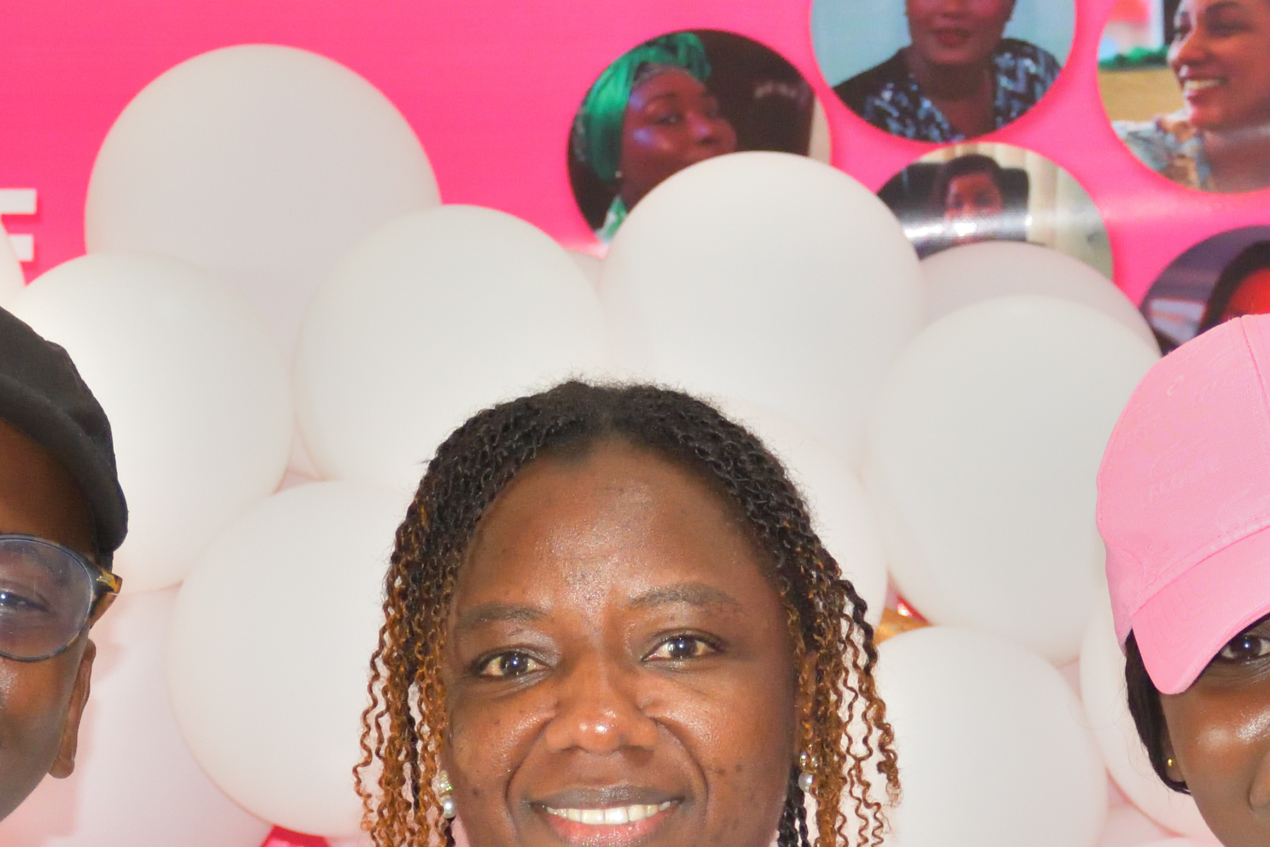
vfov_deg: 7.3
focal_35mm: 186
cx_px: 605
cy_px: 895
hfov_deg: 11.1
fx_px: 6562
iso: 2800
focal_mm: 48
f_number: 4.5
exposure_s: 1/250
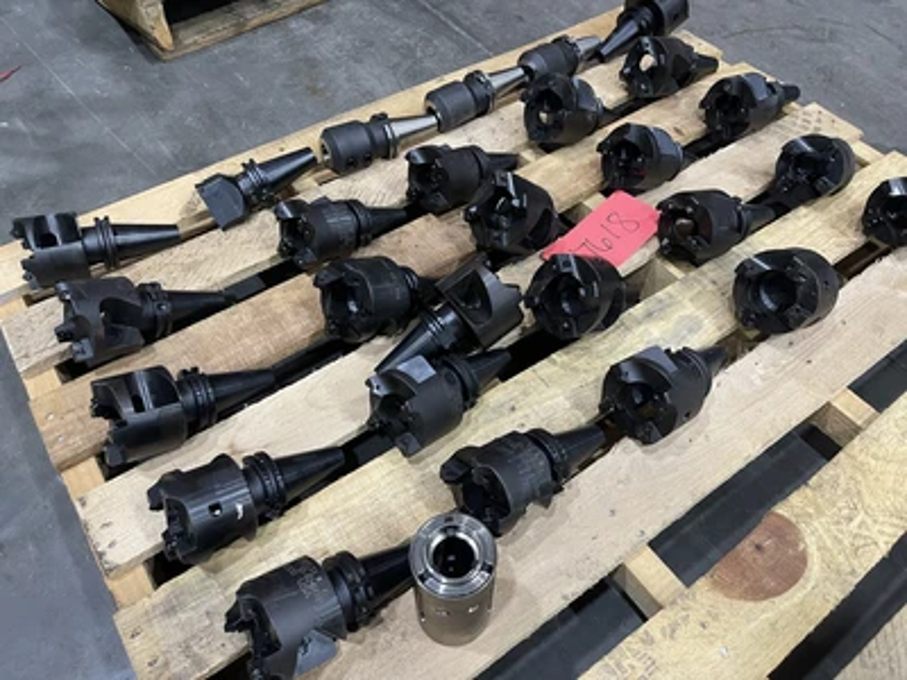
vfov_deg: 54.9
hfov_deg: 69.4
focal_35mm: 25
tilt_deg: -51.6
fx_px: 655
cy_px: 340
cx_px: 454
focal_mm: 5.1
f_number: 1.6
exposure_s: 1/60
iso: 400
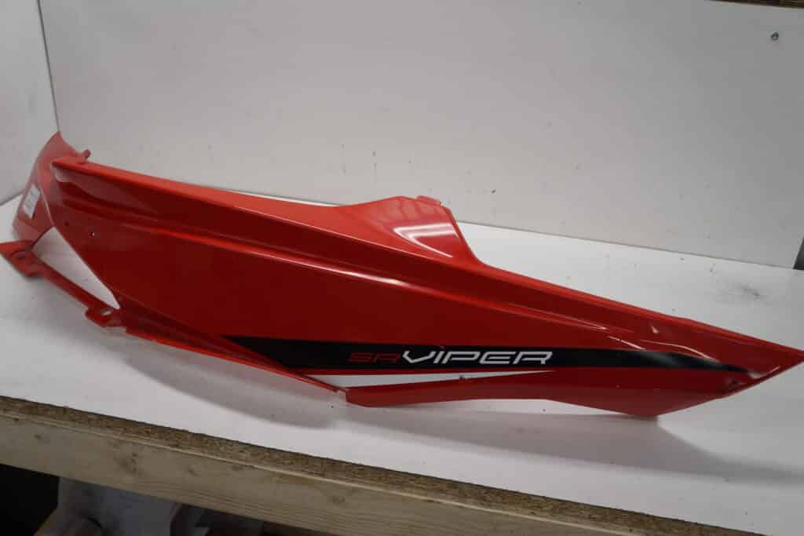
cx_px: 402
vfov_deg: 43.6
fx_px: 670
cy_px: 268
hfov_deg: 61.9
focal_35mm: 30
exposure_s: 1/60
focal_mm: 20
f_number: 5
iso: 160
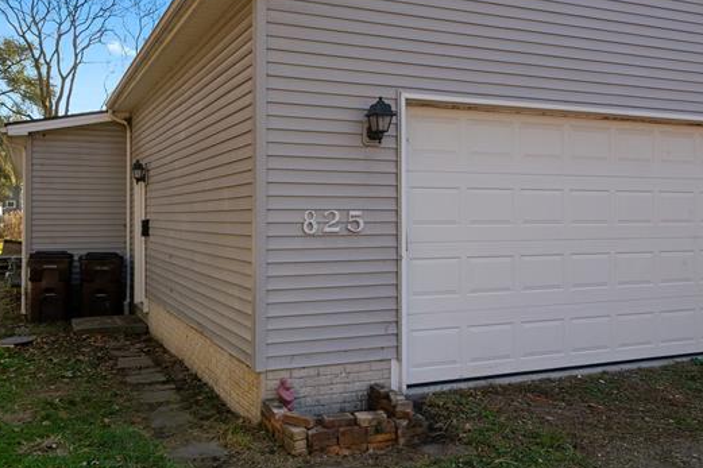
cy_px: 181
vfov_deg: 22.9
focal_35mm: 59
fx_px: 1152
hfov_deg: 33.9
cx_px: 327
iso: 320
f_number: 9
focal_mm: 30
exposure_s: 1/500
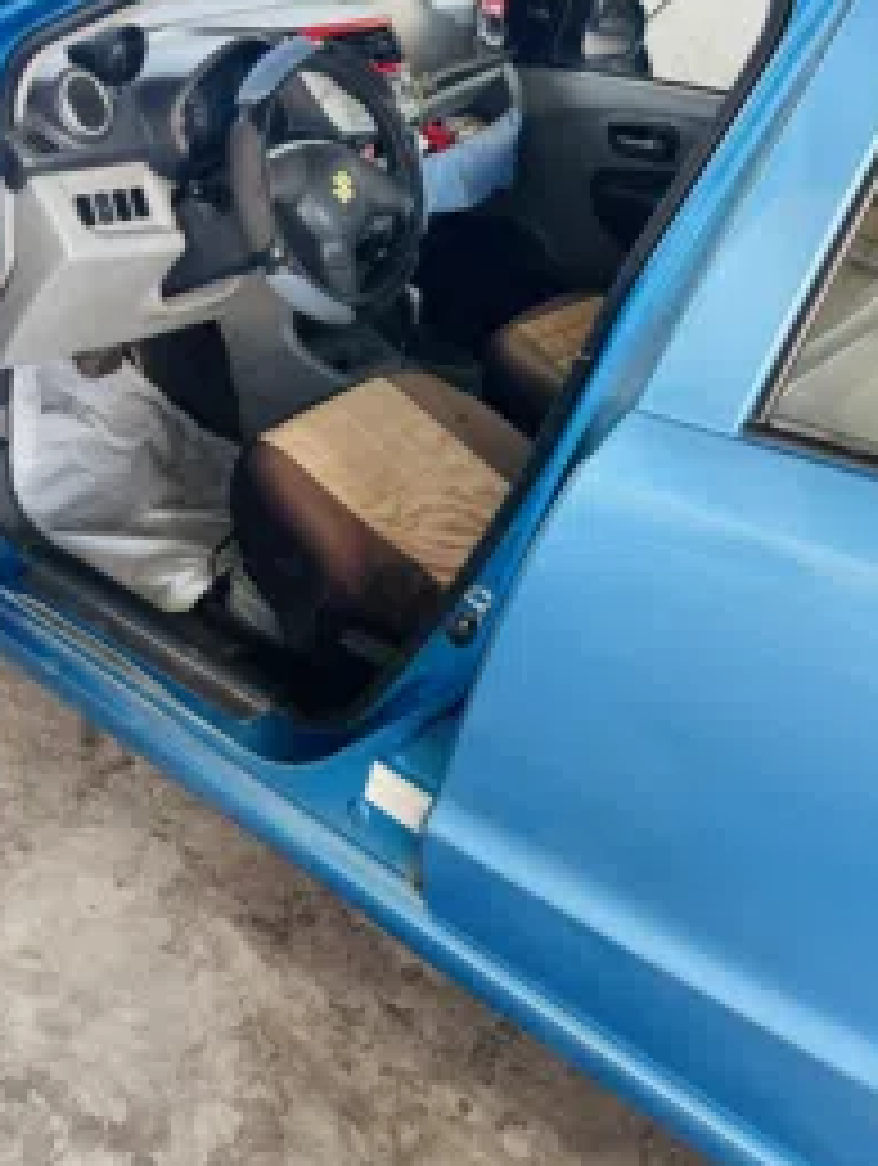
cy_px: 504
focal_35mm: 37
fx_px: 1248
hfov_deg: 38.3
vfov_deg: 49.9
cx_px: 284
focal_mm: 6.86
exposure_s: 1/121
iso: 200
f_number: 1.78
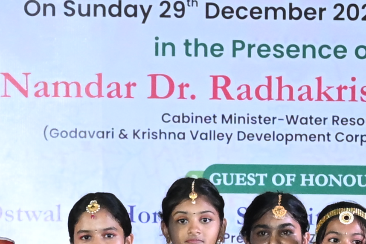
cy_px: 297
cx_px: 90
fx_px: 2867
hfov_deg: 7.3
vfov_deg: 4.9
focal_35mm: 282
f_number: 5.6
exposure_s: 1/125
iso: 4000
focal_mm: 40
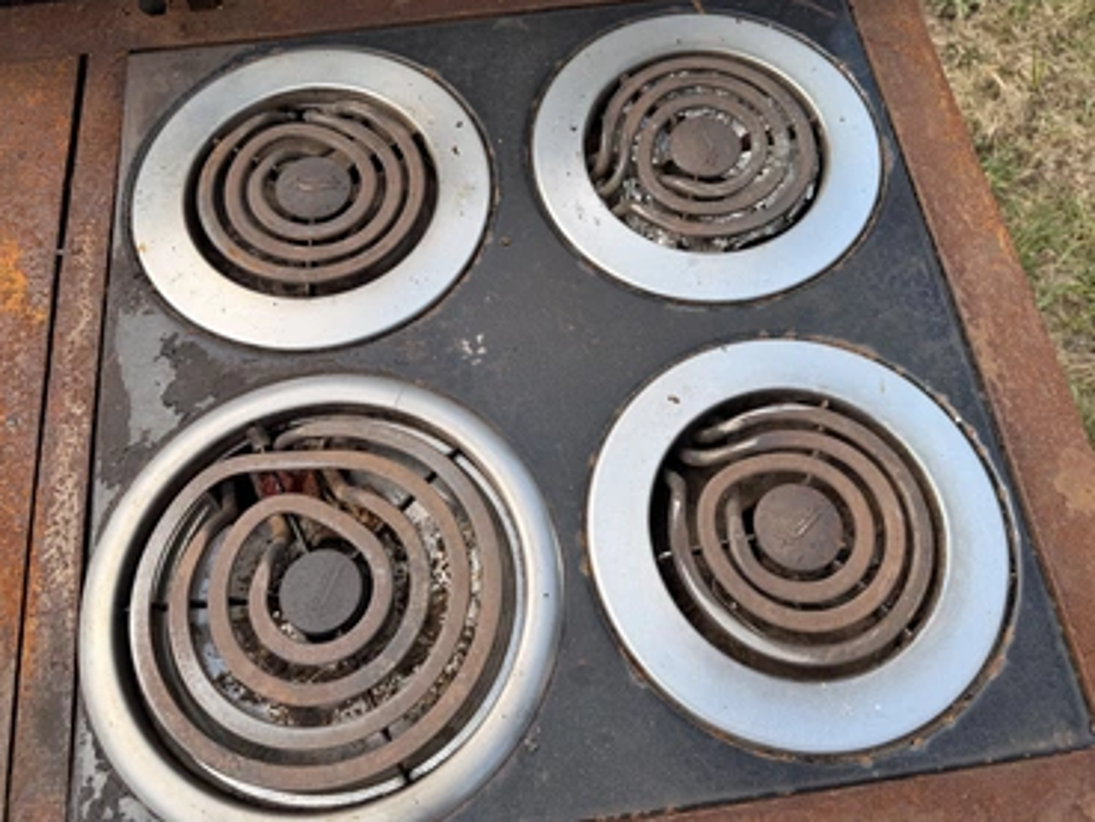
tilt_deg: -67.3
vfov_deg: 53.0
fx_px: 823
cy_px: 383
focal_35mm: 26
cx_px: 558
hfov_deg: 67.3
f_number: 1.78
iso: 80
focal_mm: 6.76
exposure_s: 1/2169
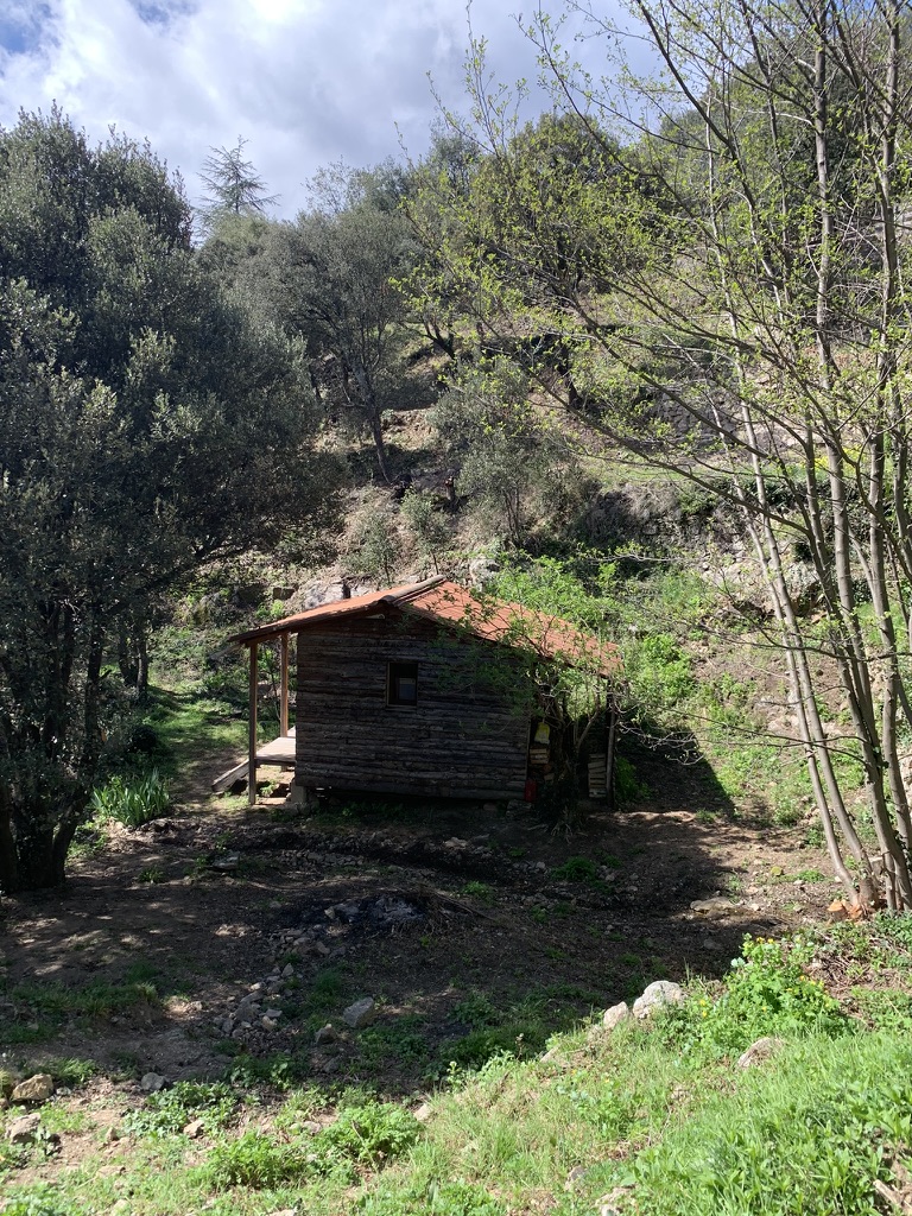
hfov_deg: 53.1
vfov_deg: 67.3
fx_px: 913
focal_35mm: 26
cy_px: 608
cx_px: 456
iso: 25
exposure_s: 1/683
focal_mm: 4.25
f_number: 1.8
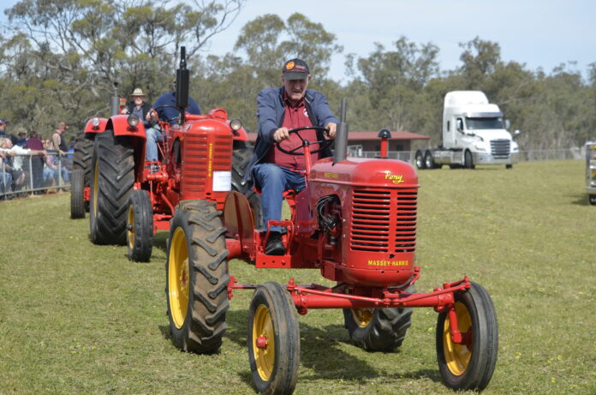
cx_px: 298
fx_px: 1363
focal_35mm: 82
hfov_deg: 24.7
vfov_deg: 16.5
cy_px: 198
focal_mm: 55
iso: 400
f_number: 6.3
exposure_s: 1/1600
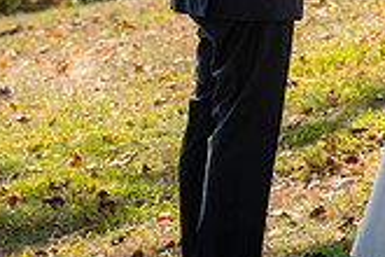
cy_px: -117
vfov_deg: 3.6
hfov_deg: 5.4
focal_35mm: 378
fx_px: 4042
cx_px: 527
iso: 50
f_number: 4
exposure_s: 1/250
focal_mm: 105
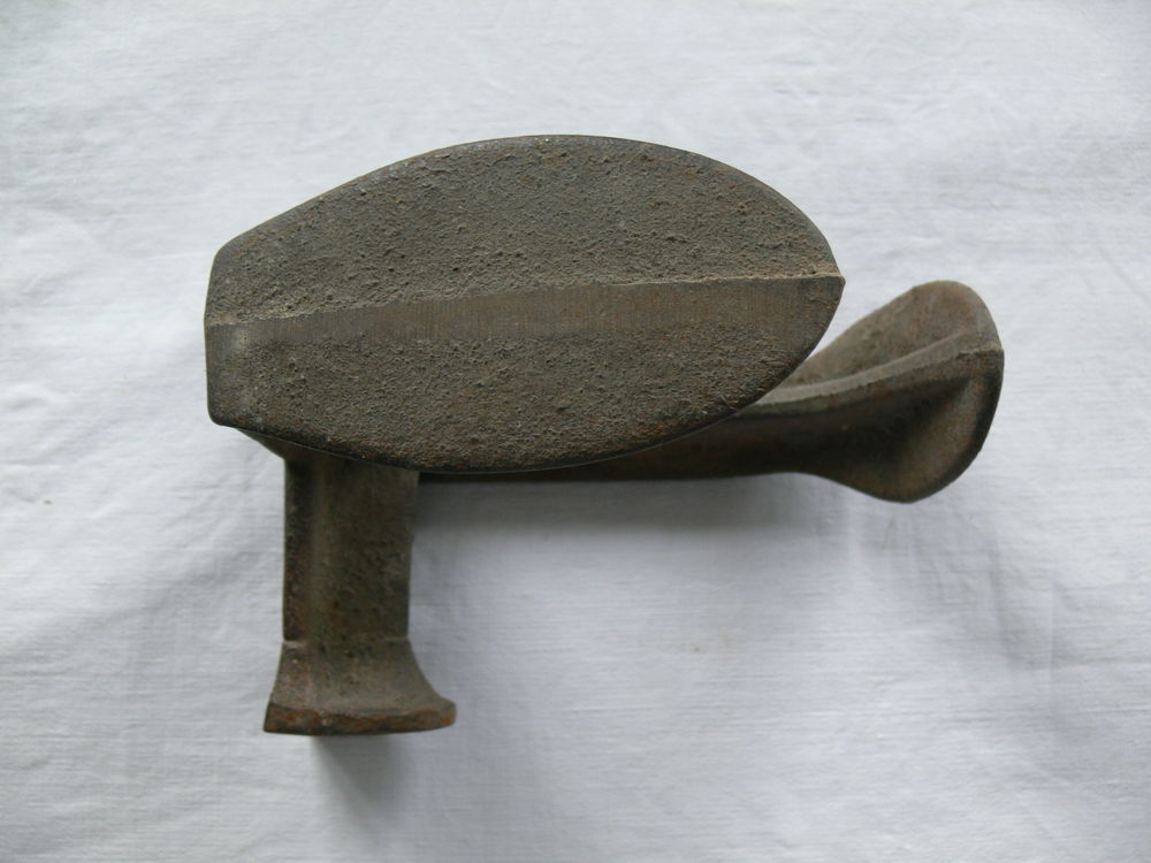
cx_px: 576
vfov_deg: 40.7
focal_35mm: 35
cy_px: 432
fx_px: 1164
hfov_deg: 52.6
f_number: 2.8
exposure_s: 1/30
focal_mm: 7.4
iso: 100
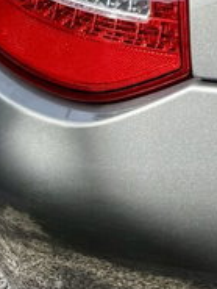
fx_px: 1478
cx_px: 710
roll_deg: +0.3
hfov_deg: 7.2
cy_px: -341
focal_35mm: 177
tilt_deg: -28.2
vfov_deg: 10.1
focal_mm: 6.76
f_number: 1.78
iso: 100
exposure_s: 1/1901
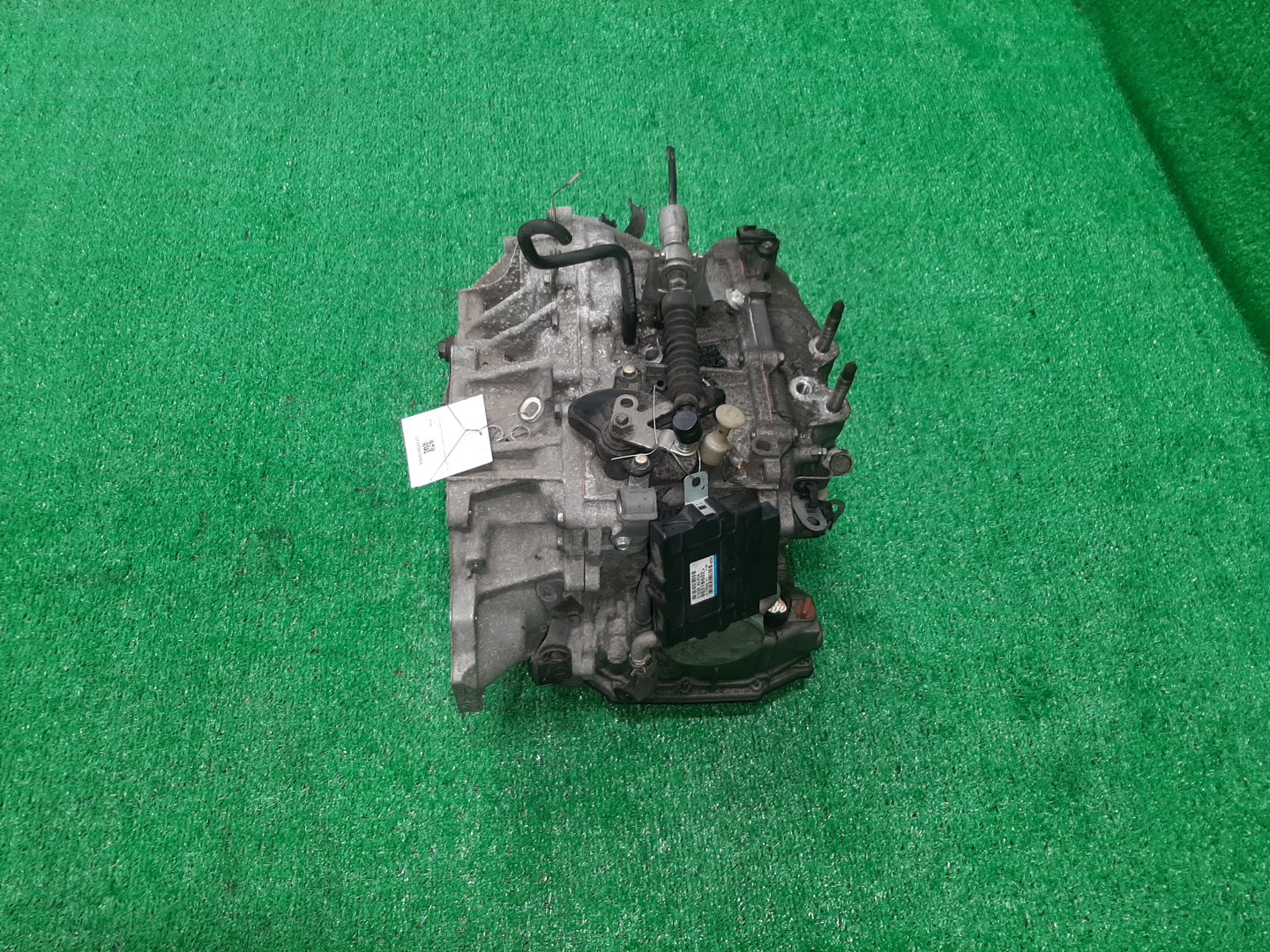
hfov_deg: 67.3
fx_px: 954
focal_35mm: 26
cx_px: 635
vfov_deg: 53.1
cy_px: 476
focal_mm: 3.93
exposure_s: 1/50
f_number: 1.7
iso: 87
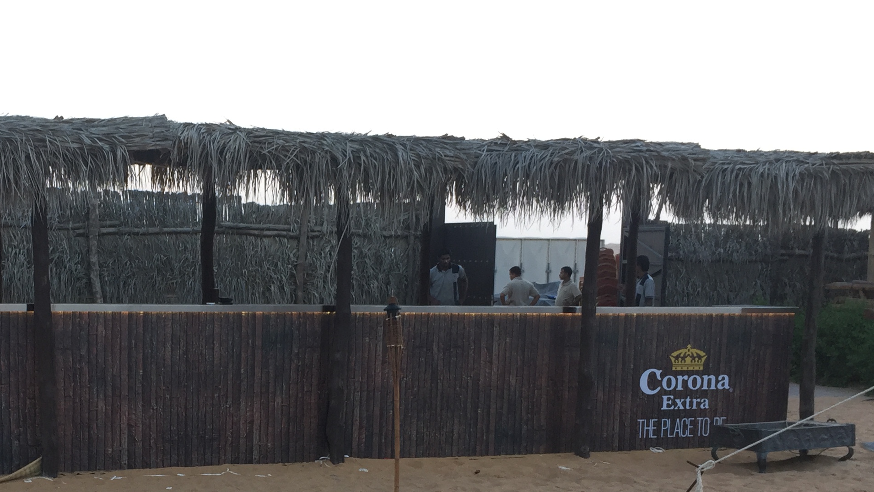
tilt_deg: -7.7
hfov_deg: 37.5
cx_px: 214
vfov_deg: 21.8
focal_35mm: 54
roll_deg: -1.3
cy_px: 414
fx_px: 1251
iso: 40
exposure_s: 1/50
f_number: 2.2
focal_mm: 4.15
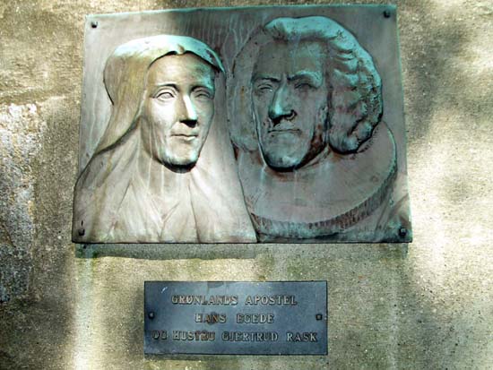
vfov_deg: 40.7
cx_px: 246
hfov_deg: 52.6
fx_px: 499
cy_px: 185
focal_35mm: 35
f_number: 4.3
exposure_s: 1/400
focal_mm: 5.8
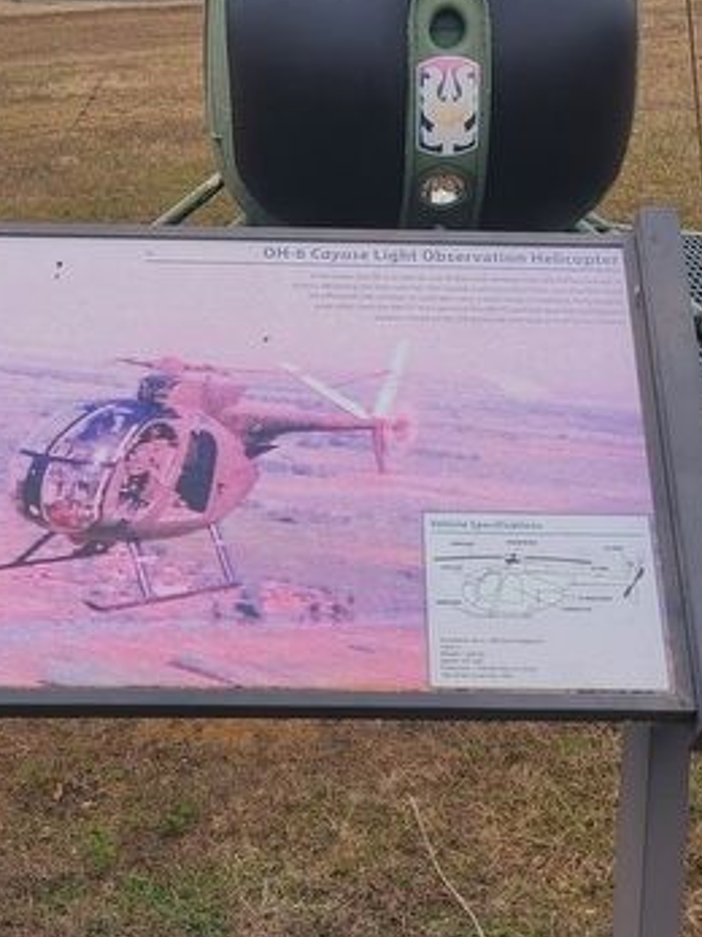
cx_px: 343
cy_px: 240
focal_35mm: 60
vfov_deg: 31.6
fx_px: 1623
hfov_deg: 24.4
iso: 40
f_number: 1.8
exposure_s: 1/471
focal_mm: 5.4
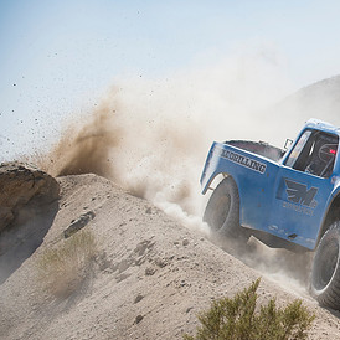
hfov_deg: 10.7
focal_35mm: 162
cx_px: 357
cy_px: 179
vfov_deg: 10.8
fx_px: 1800
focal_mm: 90
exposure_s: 1/2000
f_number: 4
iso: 250
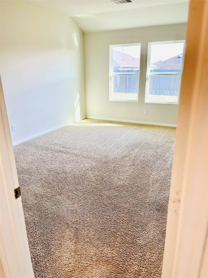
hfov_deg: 53.1
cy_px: 139
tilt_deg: -20.1
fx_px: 208
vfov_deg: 67.3
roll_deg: +1.0
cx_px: 104
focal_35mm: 26
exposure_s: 1/148
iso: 50
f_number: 1.6
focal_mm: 5.1
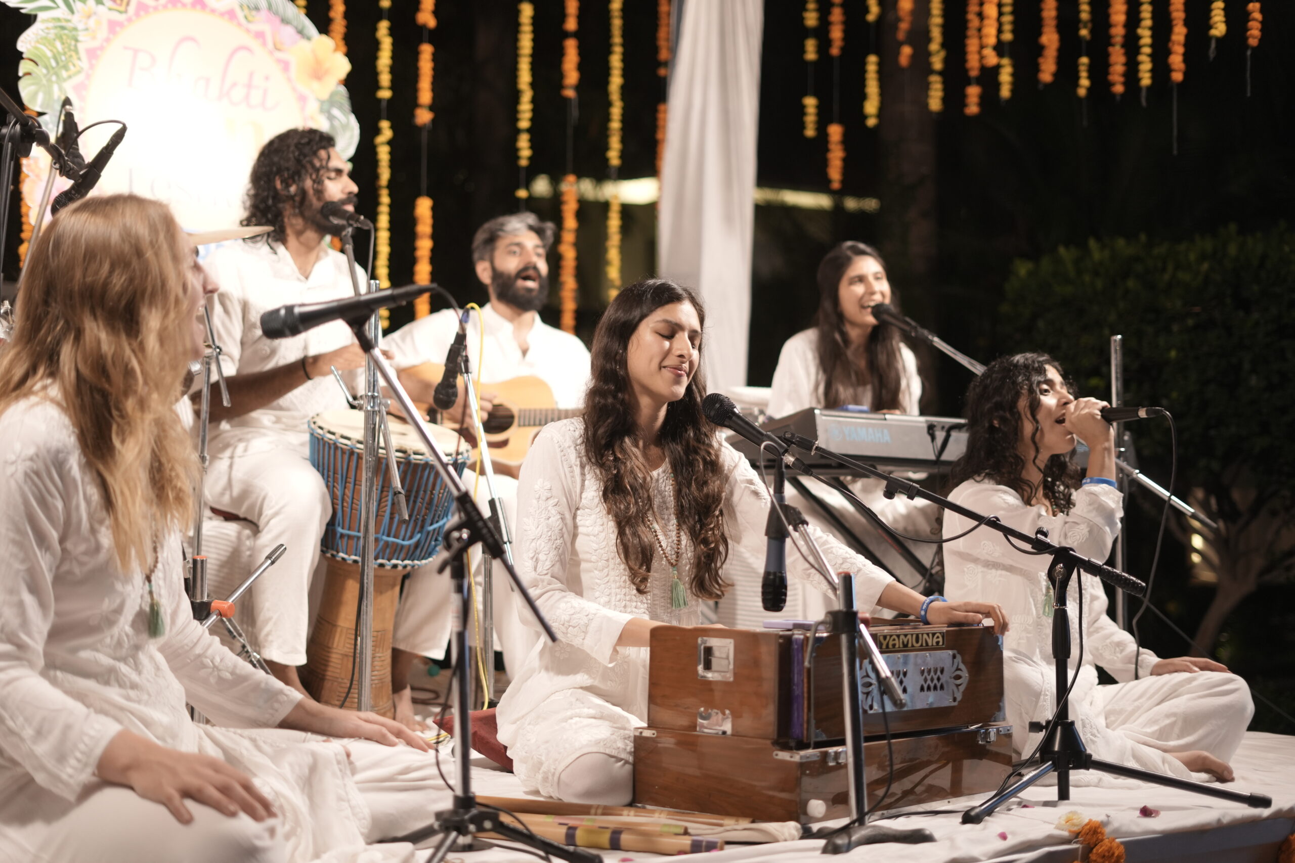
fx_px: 1799
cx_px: 648
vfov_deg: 27.0
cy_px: 432
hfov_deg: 39.6
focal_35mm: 50
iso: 640
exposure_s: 1/100
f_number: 1.8
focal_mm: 50
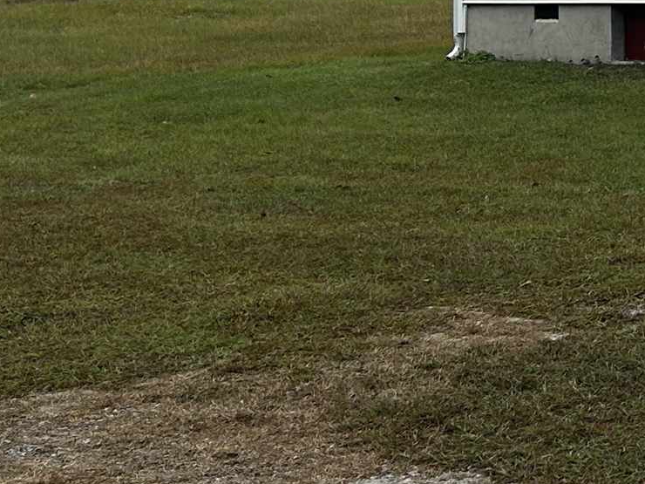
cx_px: 984
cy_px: -65
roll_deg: +0.5
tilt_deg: +0.7
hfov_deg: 16.5
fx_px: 2012
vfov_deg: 13.4
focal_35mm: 108
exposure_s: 1/1488
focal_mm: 5.7
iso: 50
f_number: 1.5
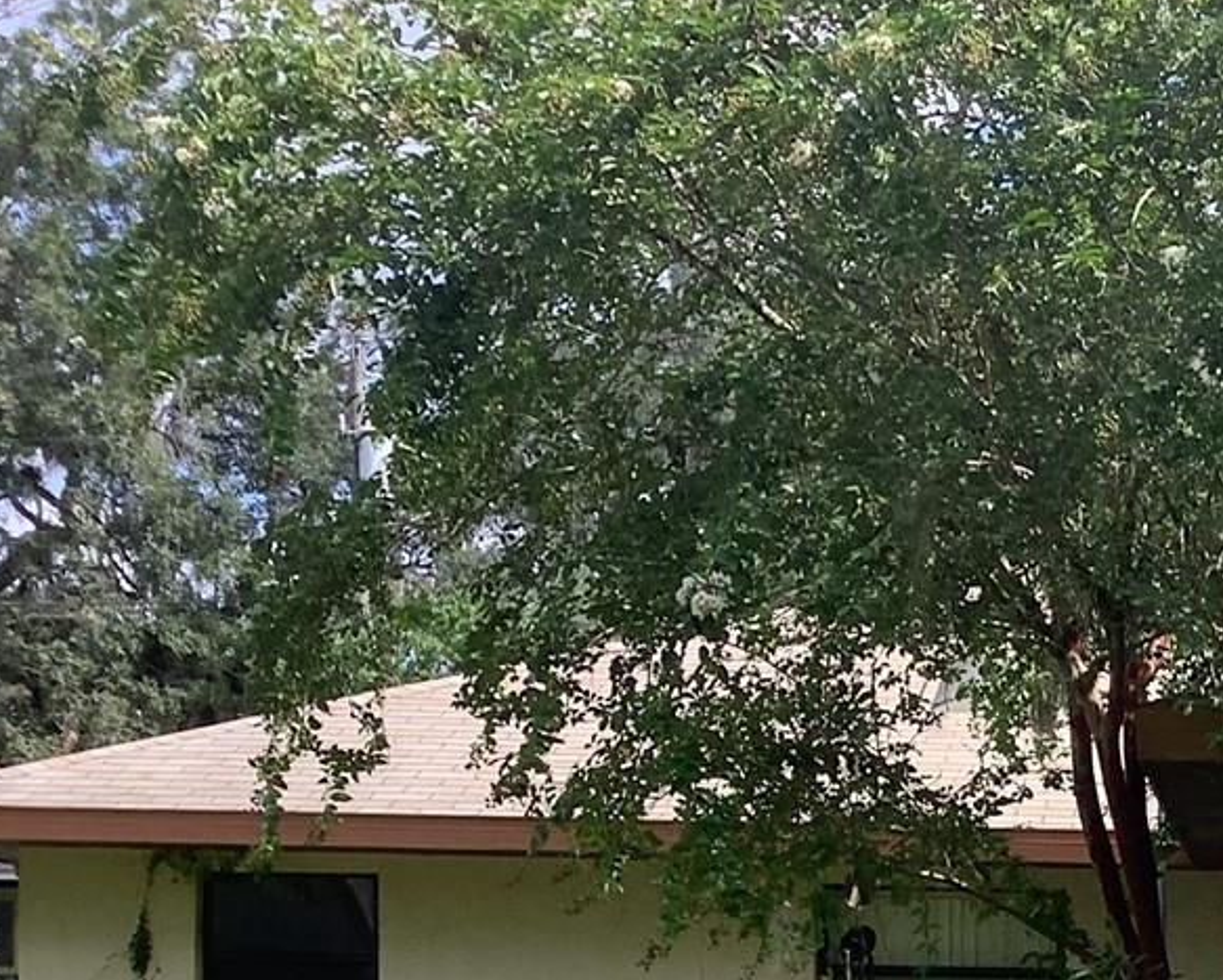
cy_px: 1169
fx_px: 3006
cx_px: 1462
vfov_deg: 17.6
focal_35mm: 83
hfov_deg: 21.4
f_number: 2.4
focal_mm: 3.3
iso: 25
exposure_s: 1/302
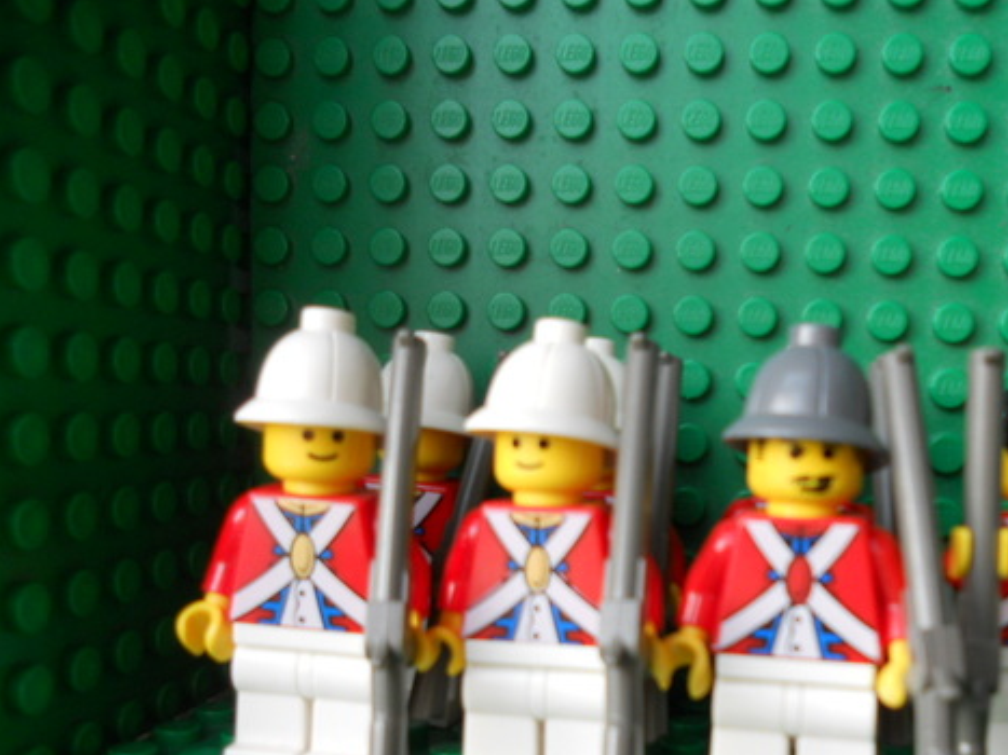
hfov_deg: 49.5
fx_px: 1077
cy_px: 500
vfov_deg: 38.2
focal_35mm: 37
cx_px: 652
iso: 80
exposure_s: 1/60
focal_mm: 4.9
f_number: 3.2
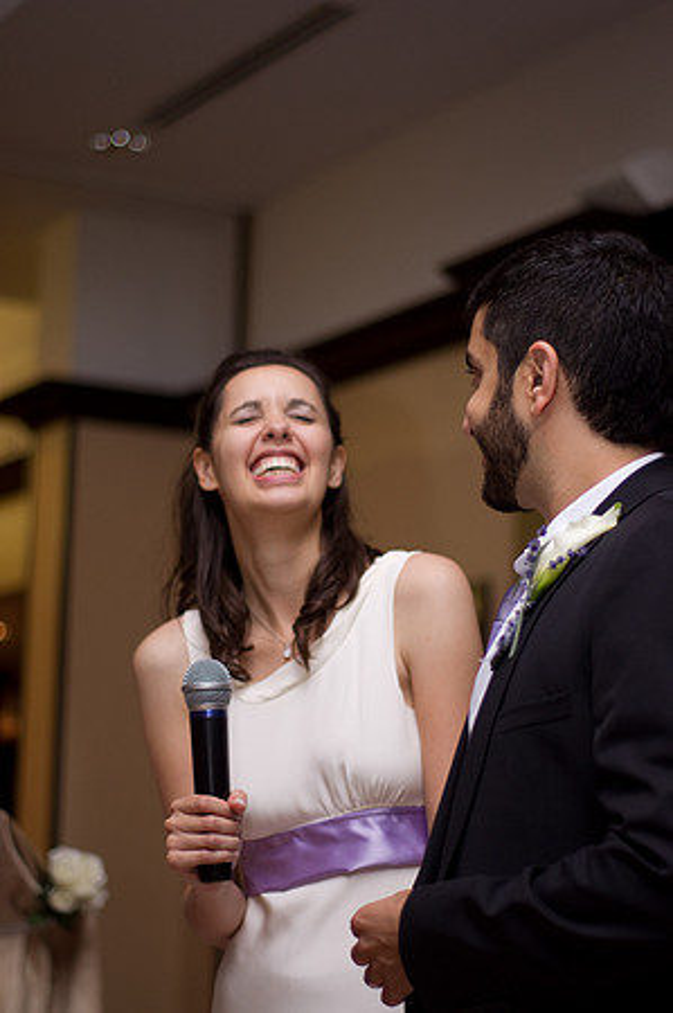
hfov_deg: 18.1
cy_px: 506
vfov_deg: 27.0
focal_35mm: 75
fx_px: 2108
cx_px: 336
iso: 400
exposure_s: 1/180
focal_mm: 50
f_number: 1.7
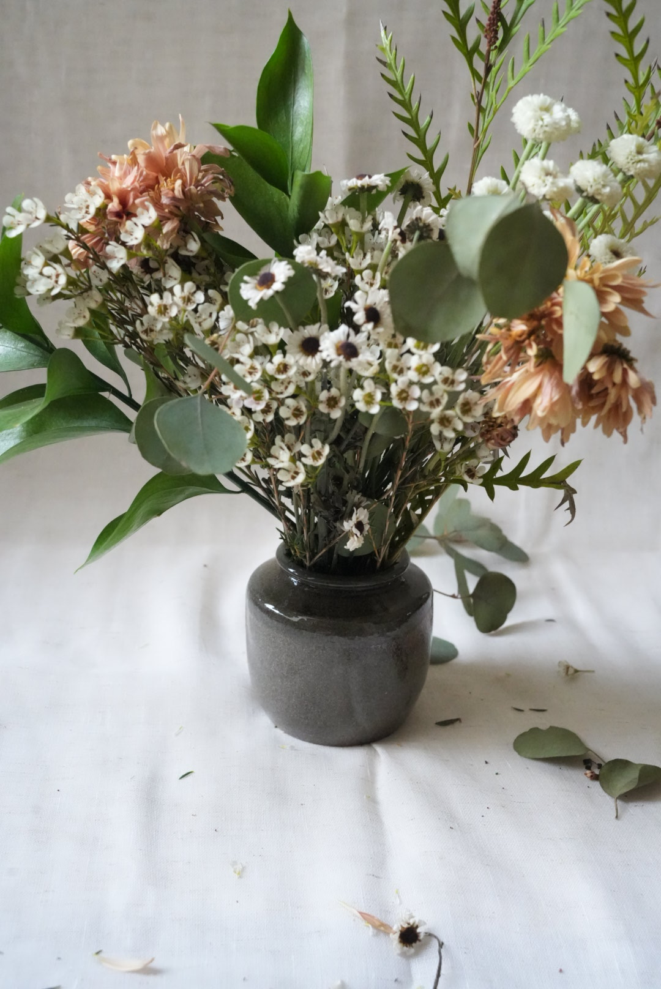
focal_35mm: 41
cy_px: 494
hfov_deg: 32.7
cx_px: 330
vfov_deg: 47.4
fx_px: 1127
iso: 16000
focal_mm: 41
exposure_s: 1/200
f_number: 8
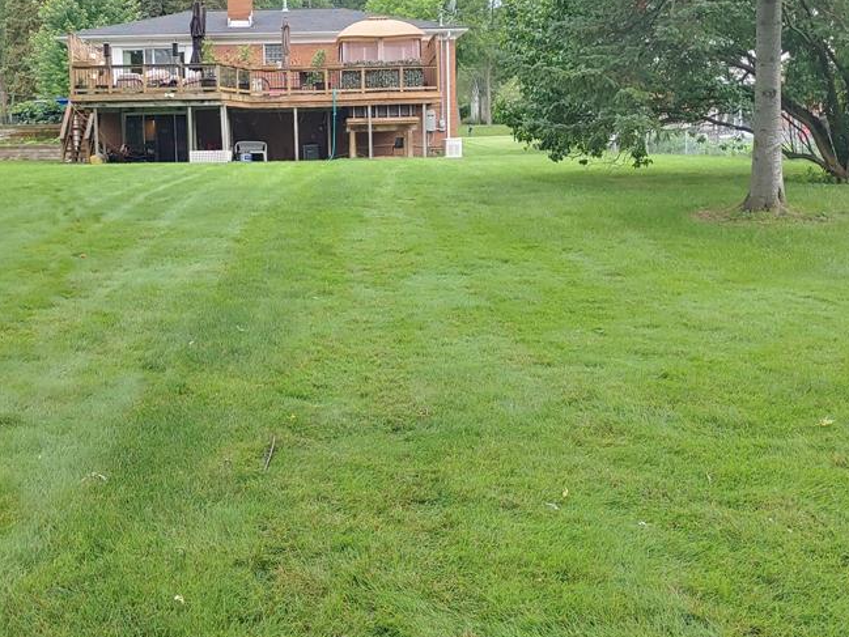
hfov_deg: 45.3
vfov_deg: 35.0
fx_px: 1006
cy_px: 238
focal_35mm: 41
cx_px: 311
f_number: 1.8
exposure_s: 1/240
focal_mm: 4.36
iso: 50
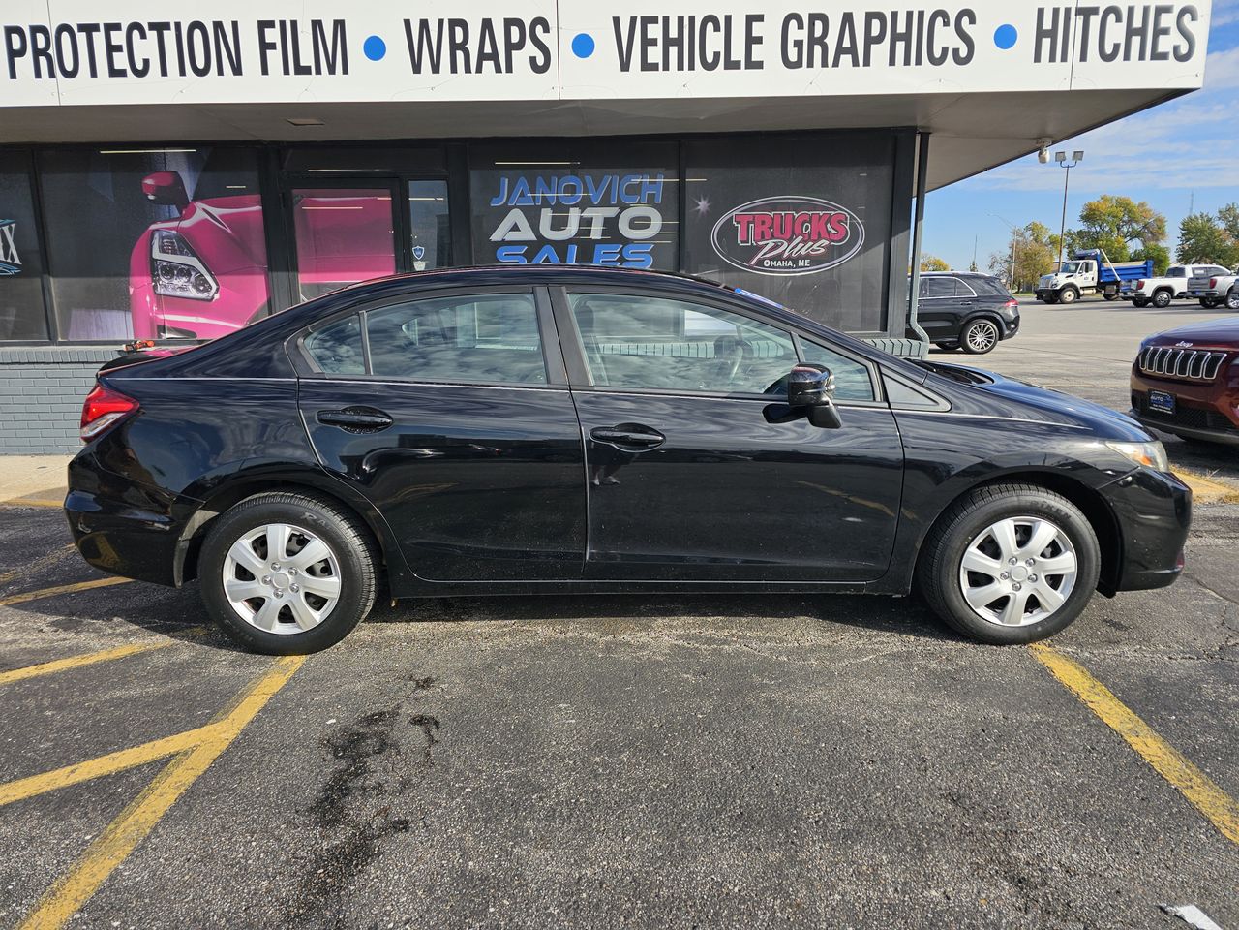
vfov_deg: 58.9
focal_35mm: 23
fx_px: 823
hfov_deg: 73.9
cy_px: 465
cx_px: 620
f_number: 1.7
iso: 10
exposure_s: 1/516
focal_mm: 6.3
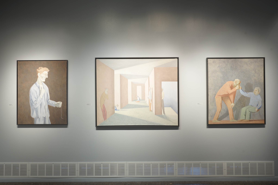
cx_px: 139
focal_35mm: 35
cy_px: 92
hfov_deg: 54.4
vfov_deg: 37.9
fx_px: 270
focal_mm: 35
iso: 64
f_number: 9
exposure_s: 1/1.25
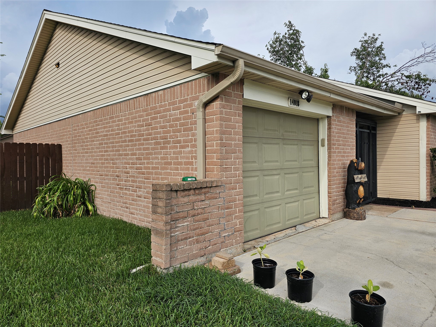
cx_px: 218
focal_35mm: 23
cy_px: 164
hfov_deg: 73.9
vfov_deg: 58.9
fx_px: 290
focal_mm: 6.3
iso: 10
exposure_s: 1/539
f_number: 1.7
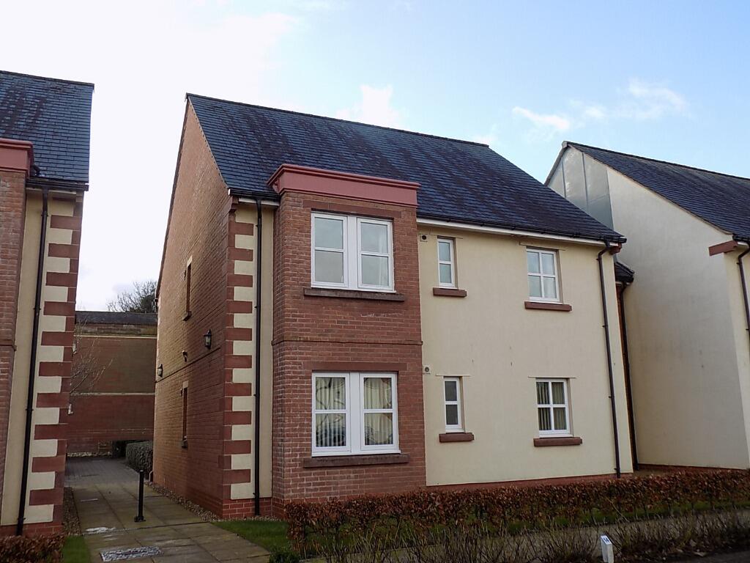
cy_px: 282
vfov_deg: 46.8
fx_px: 650
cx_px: 375
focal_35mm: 30
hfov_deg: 60.0
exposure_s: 1/250
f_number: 3.3
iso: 80
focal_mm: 5.3
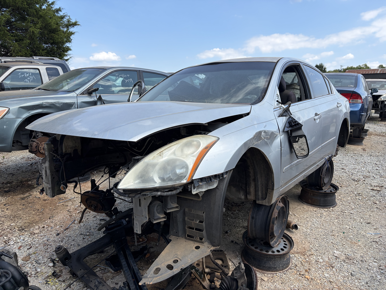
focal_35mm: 26
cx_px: 193
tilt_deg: -7.6
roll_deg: +0.1
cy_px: 145
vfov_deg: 53.1
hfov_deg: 67.3
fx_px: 290
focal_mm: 5.96
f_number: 1.6
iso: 50
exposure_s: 1/1848
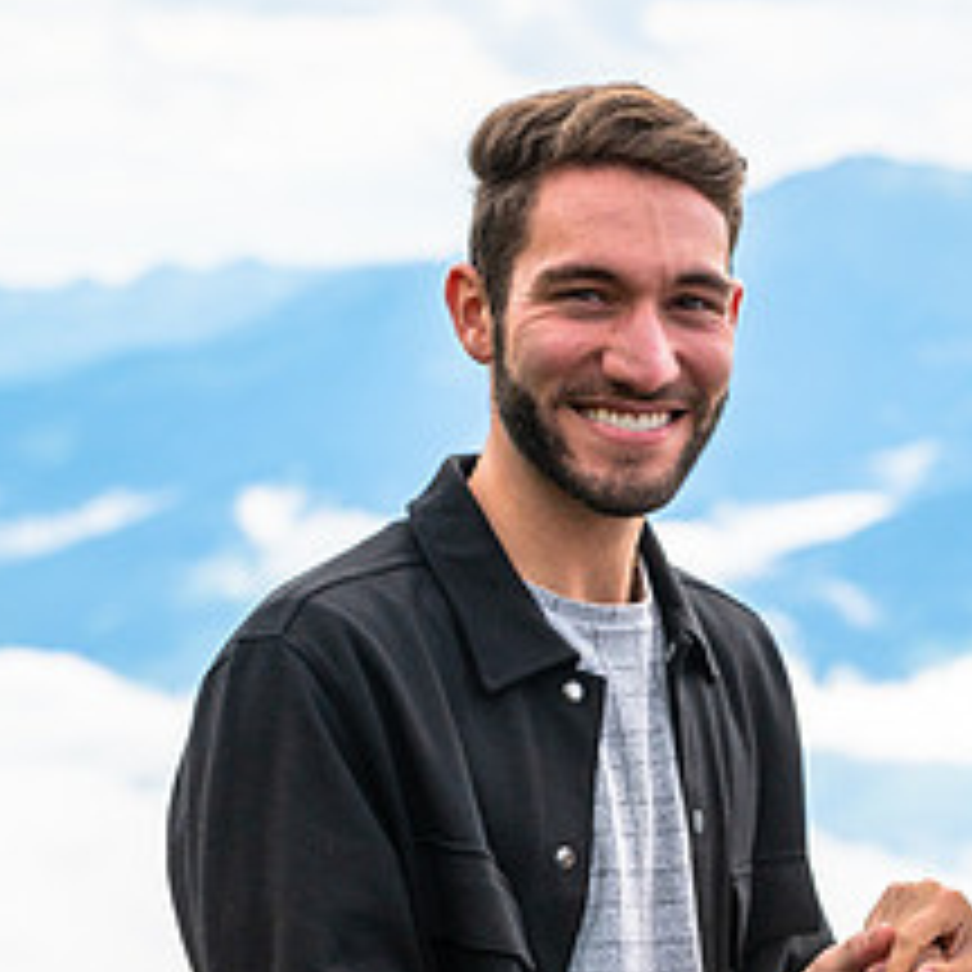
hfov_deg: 7.5
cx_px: 855
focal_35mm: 233
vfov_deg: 7.5
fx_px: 7402
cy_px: 788
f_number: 8
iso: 320
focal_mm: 102
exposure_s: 1/1000
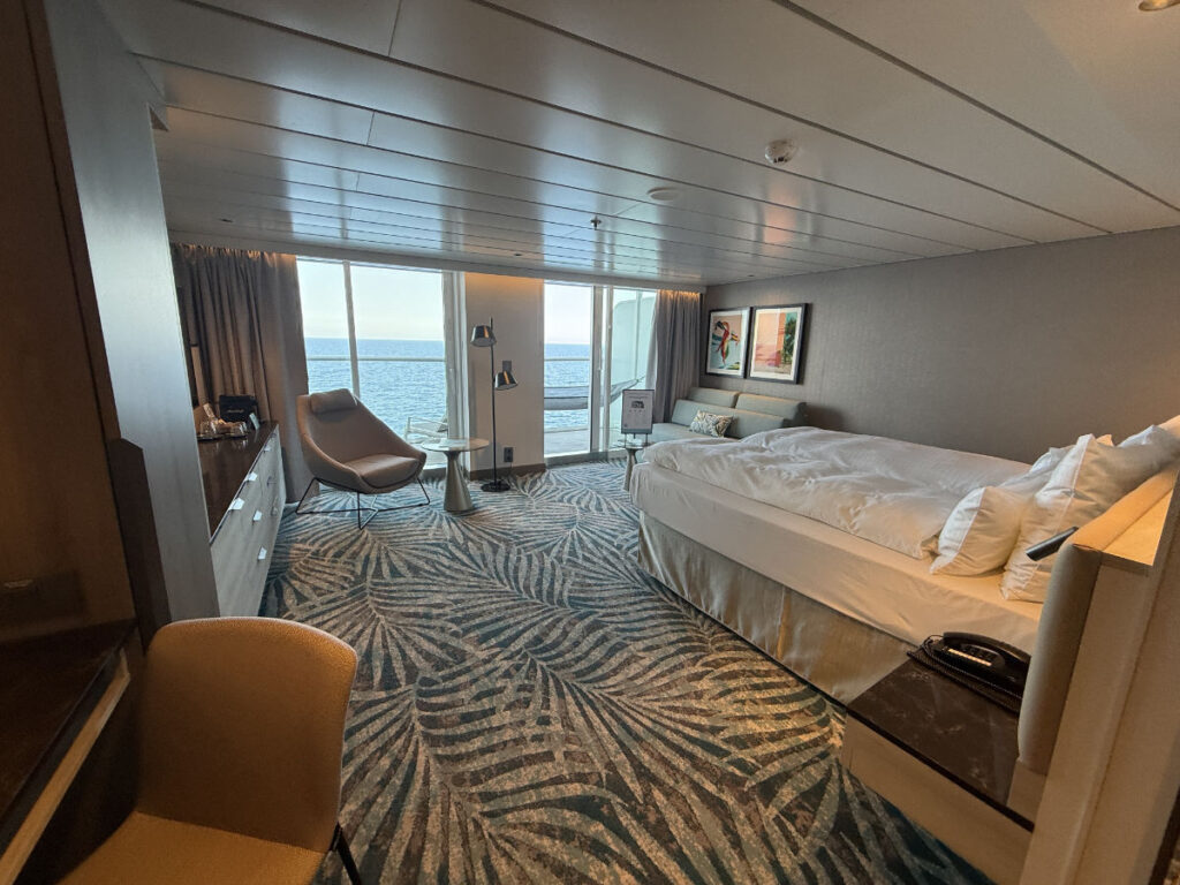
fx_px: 477
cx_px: 590
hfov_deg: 102.1
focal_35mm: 14
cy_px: 442
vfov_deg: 85.7
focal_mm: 2.2
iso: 80
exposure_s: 1/151
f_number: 2.2
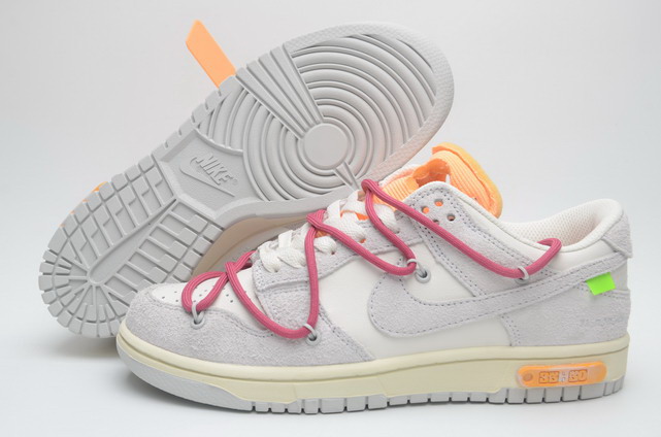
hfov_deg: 43.7
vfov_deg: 29.7
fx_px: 824
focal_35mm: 45
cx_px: 330
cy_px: 218
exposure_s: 1/125
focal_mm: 30
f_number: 8
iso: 100
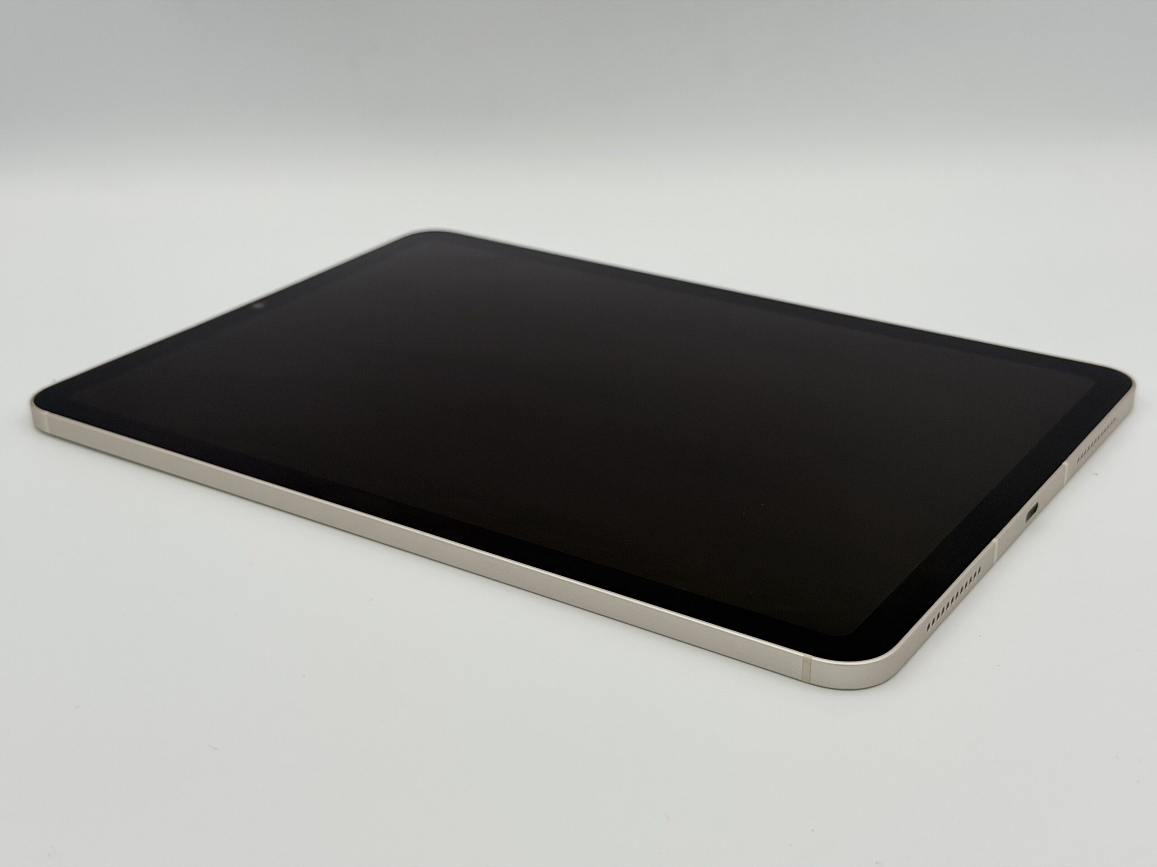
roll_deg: +0.9
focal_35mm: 48
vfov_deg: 30.3
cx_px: 578
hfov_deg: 39.7
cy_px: 434
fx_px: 1604
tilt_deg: -24.5
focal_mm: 6.76
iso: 64
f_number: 1.78
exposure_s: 1/733
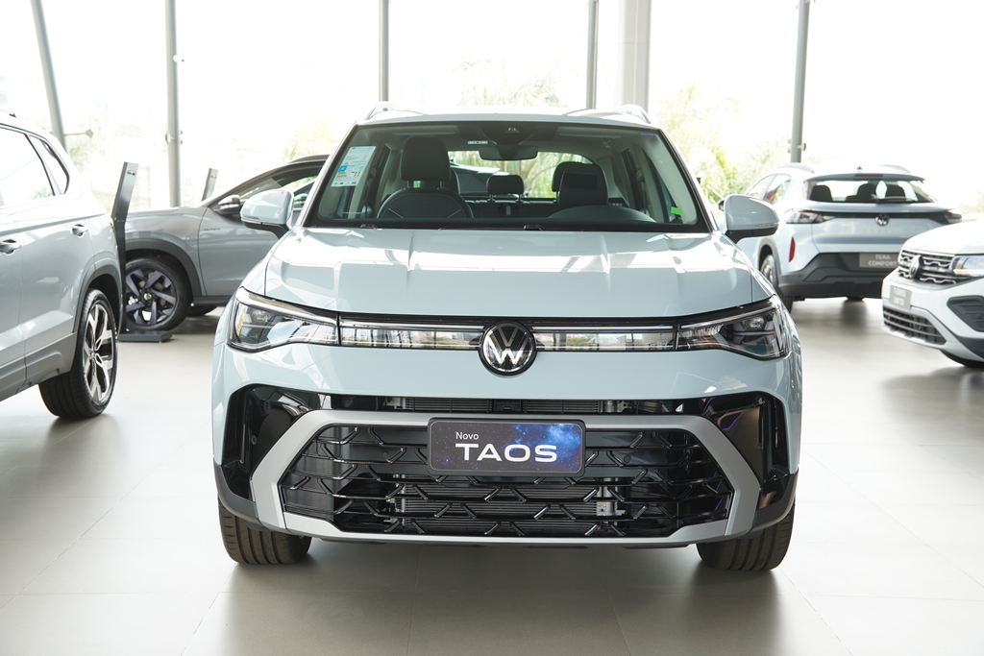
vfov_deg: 29.9
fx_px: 1230
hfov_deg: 43.6
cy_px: 328
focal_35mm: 45
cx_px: 492
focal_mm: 30
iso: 160
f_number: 4
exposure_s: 1/80
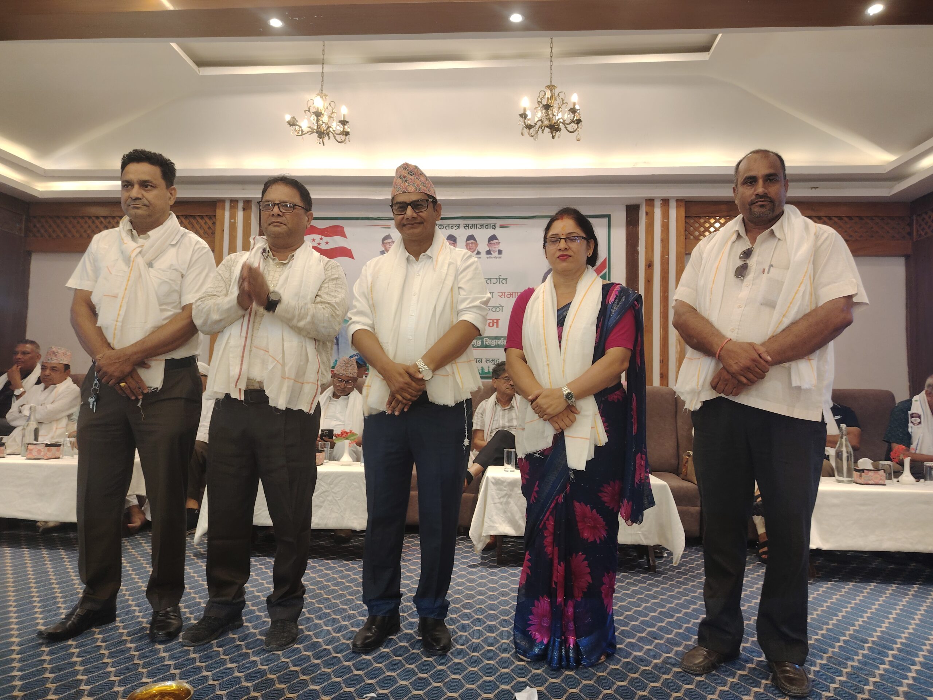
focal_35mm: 24
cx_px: 466
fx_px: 647
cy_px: 350
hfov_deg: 71.6
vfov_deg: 56.8
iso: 866
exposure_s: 1/33.3
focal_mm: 5.25
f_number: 1.75
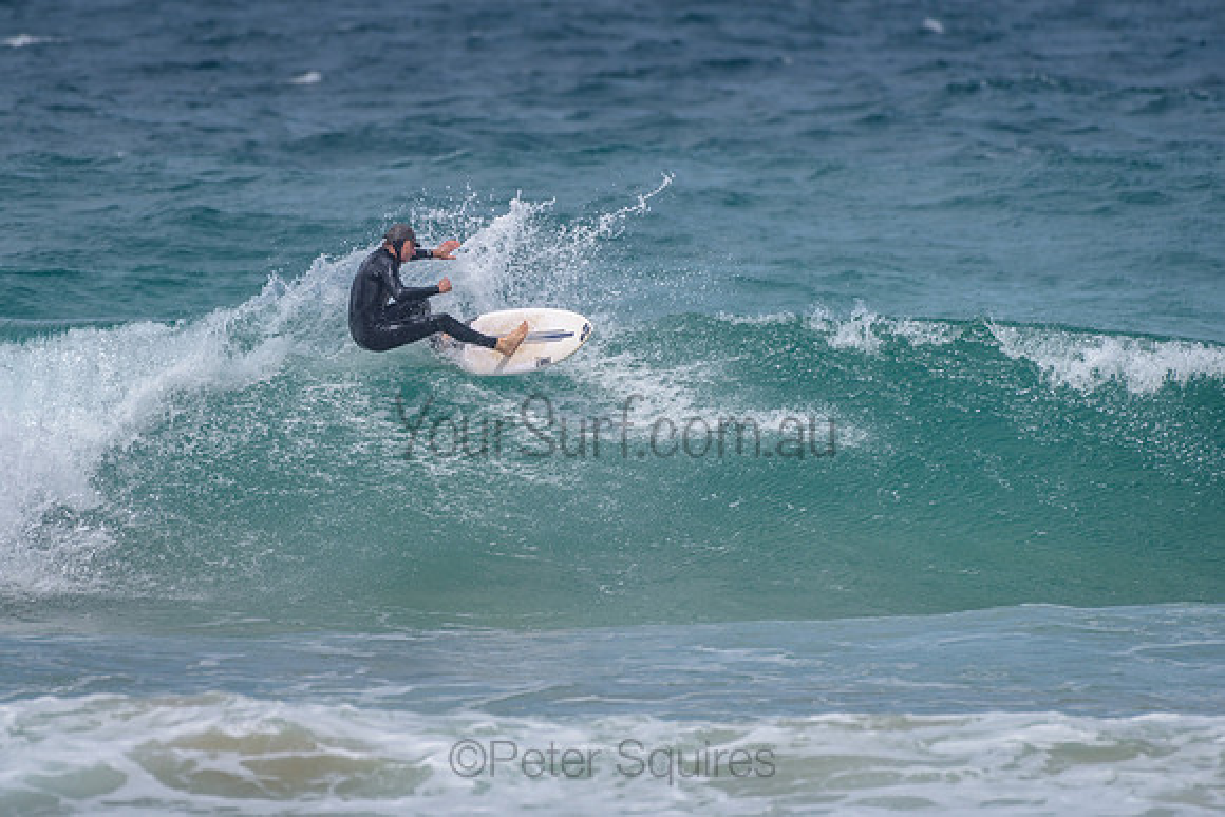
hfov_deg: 3.4
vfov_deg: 2.2
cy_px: 350
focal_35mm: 613
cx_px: 501
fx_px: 20875
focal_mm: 500
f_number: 5.6
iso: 110
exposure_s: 1/2000
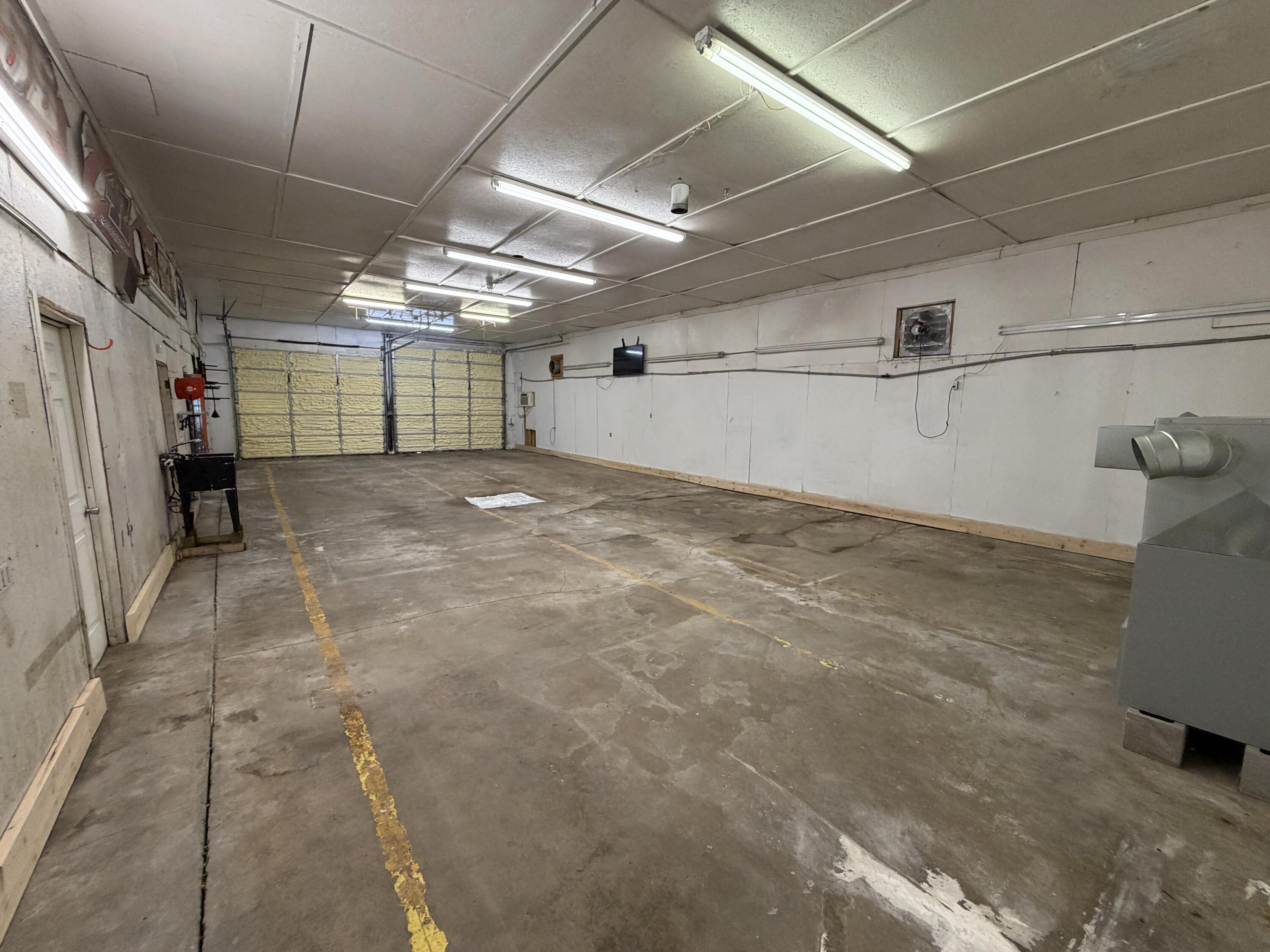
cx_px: 635
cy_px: 476
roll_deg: -0.7
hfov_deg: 102.1
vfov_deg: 85.7
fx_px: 514
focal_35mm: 14
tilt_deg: -5.8
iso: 250
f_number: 2.2
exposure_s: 1/60
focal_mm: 2.22
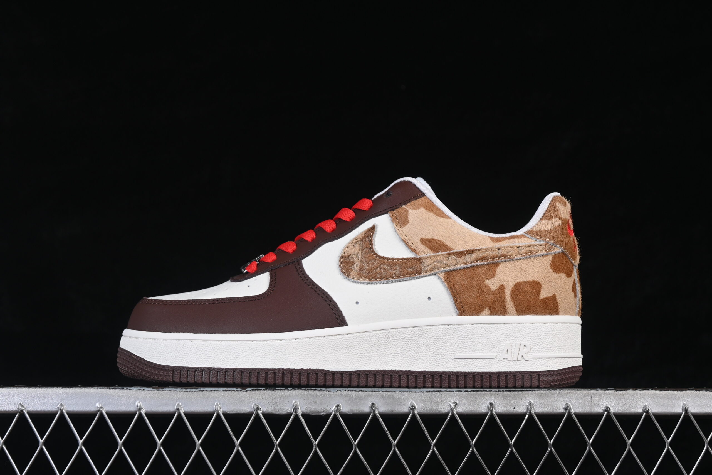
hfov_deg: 27.0
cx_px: 356
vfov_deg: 18.2
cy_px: 238
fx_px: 1483
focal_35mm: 75
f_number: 8
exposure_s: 1/80
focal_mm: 50
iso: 160
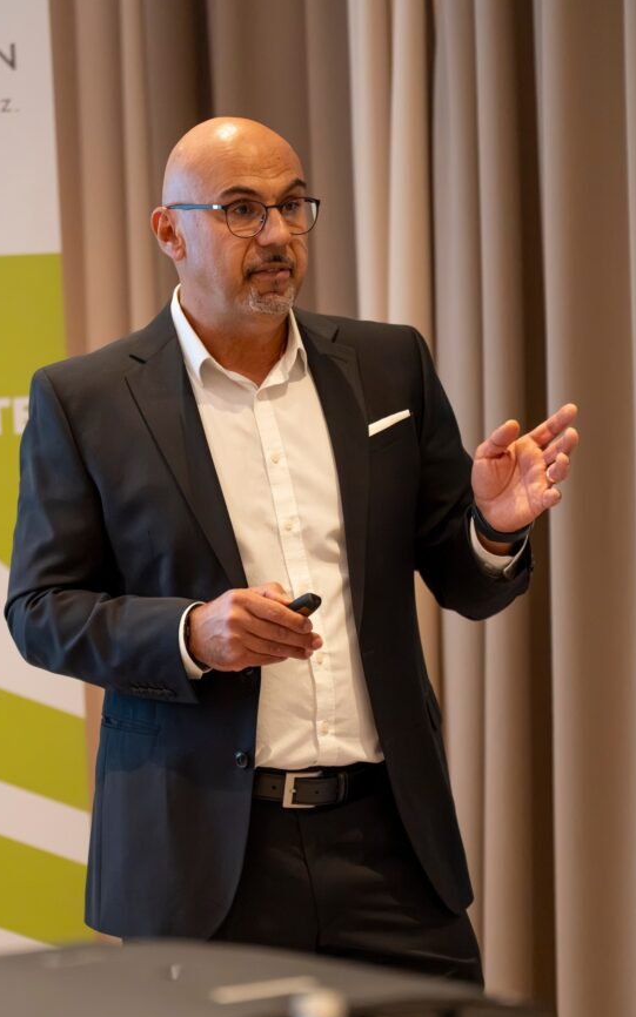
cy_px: 559
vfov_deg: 8.7
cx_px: 277
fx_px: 6686
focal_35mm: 241
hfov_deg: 5.4
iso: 1600
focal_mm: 200
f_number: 2.8
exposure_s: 1/500
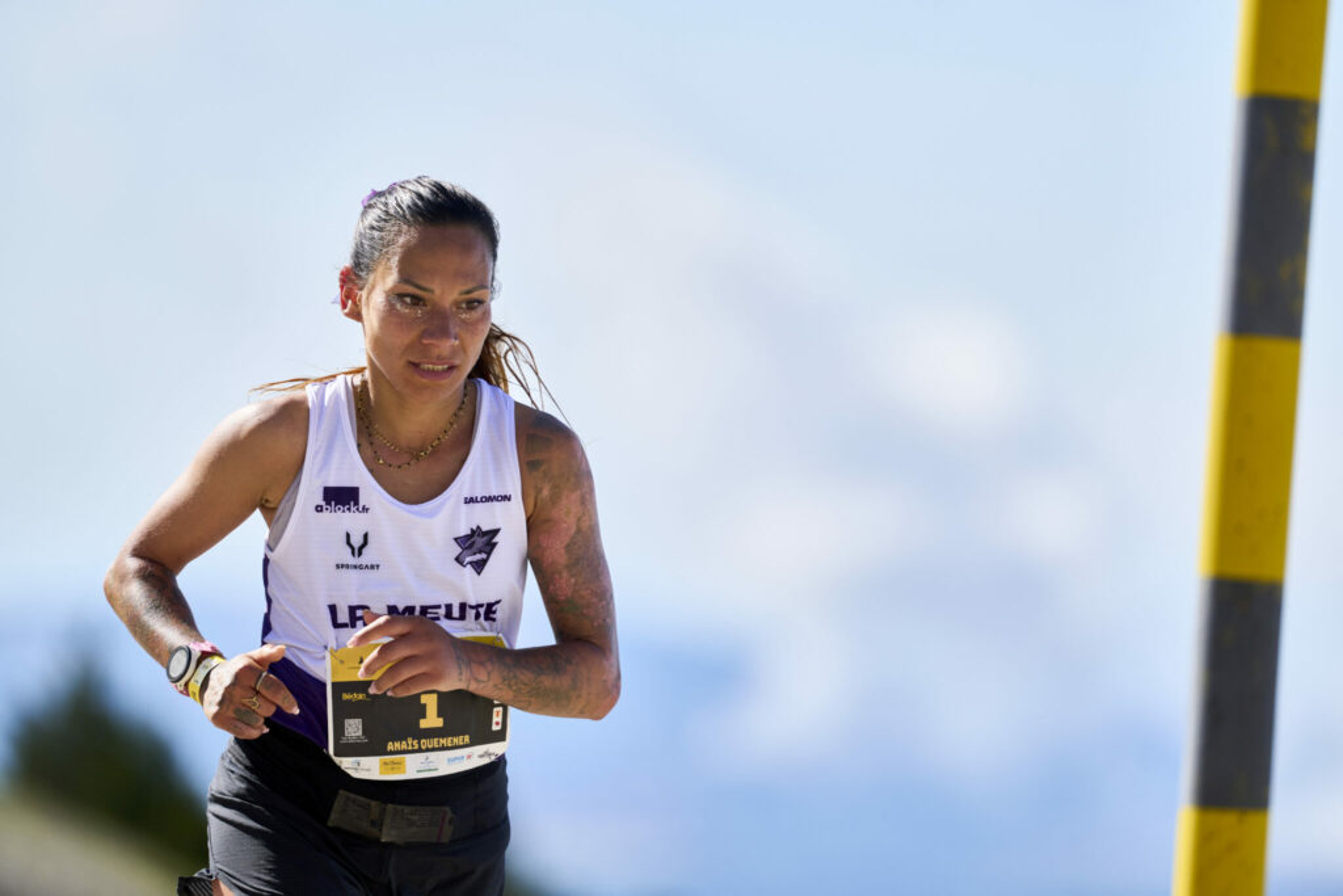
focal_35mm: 300
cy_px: 448
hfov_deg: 6.9
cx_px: 672
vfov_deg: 4.6
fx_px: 11192
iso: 320
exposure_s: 1/3200
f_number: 2.8
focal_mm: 300
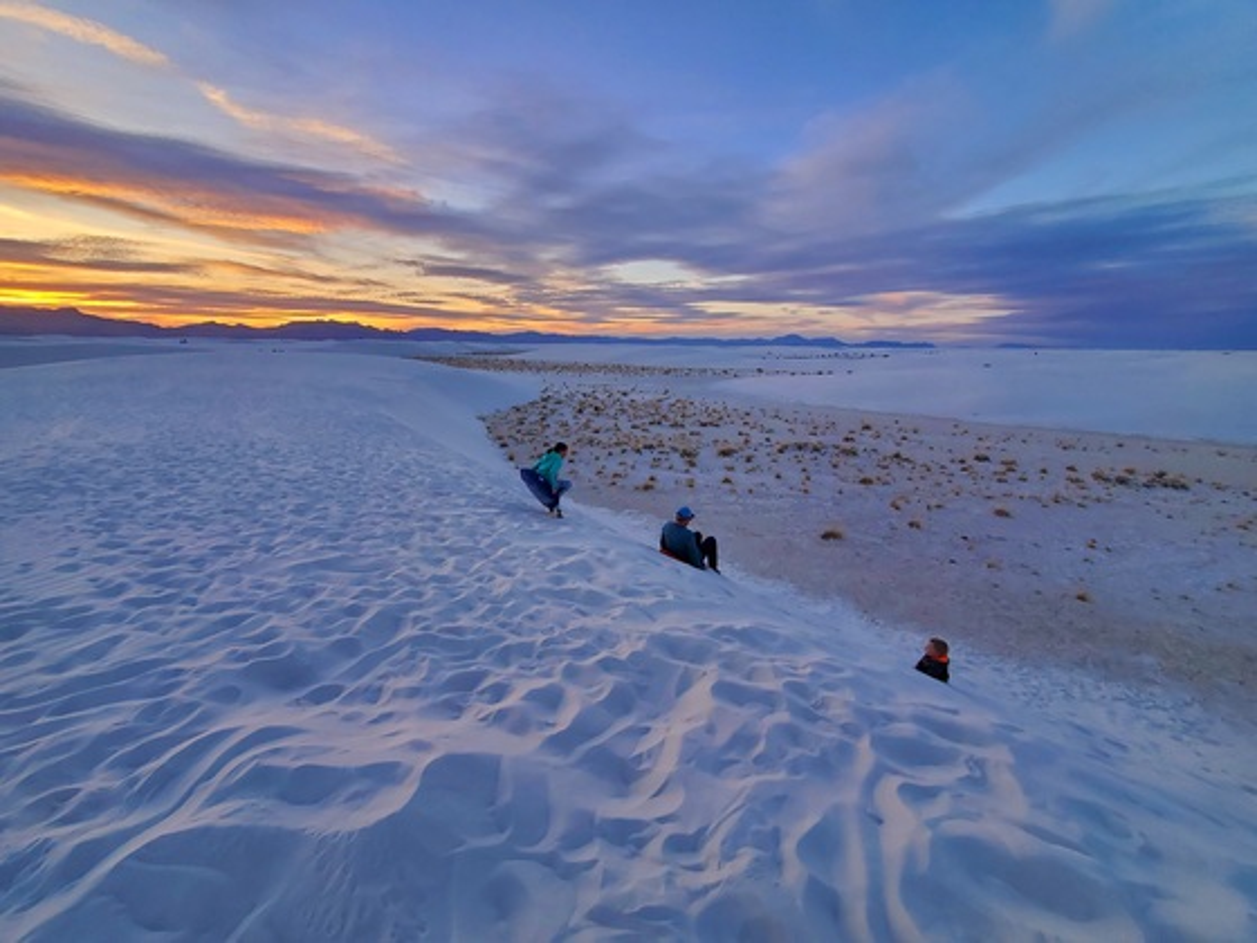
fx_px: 472
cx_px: 628
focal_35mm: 13
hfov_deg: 106.2
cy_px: 472
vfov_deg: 89.9
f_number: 2.2
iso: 100
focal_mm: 1.8
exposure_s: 1/100
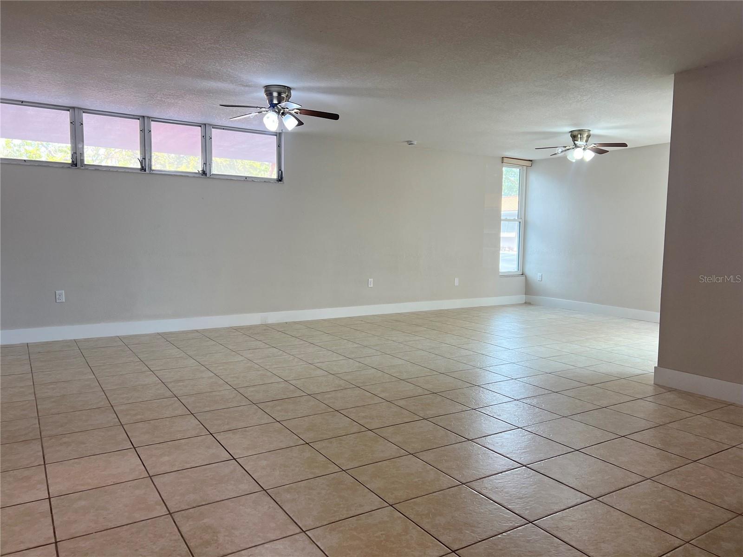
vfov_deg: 53.1
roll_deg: -1.2
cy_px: 278
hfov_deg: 67.3
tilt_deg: -5.7
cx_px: 372
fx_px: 558
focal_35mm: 26
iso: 80
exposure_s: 1/120
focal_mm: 5.7
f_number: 1.5
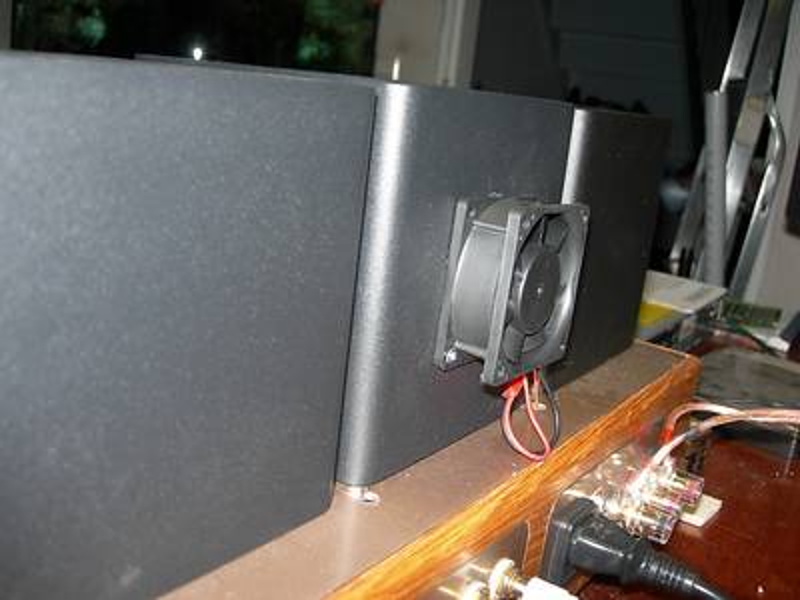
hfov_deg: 49.0
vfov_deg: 37.7
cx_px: 400
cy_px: 300
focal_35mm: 38
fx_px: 878
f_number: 2.8
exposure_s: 1/60.1
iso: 50
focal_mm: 7.8
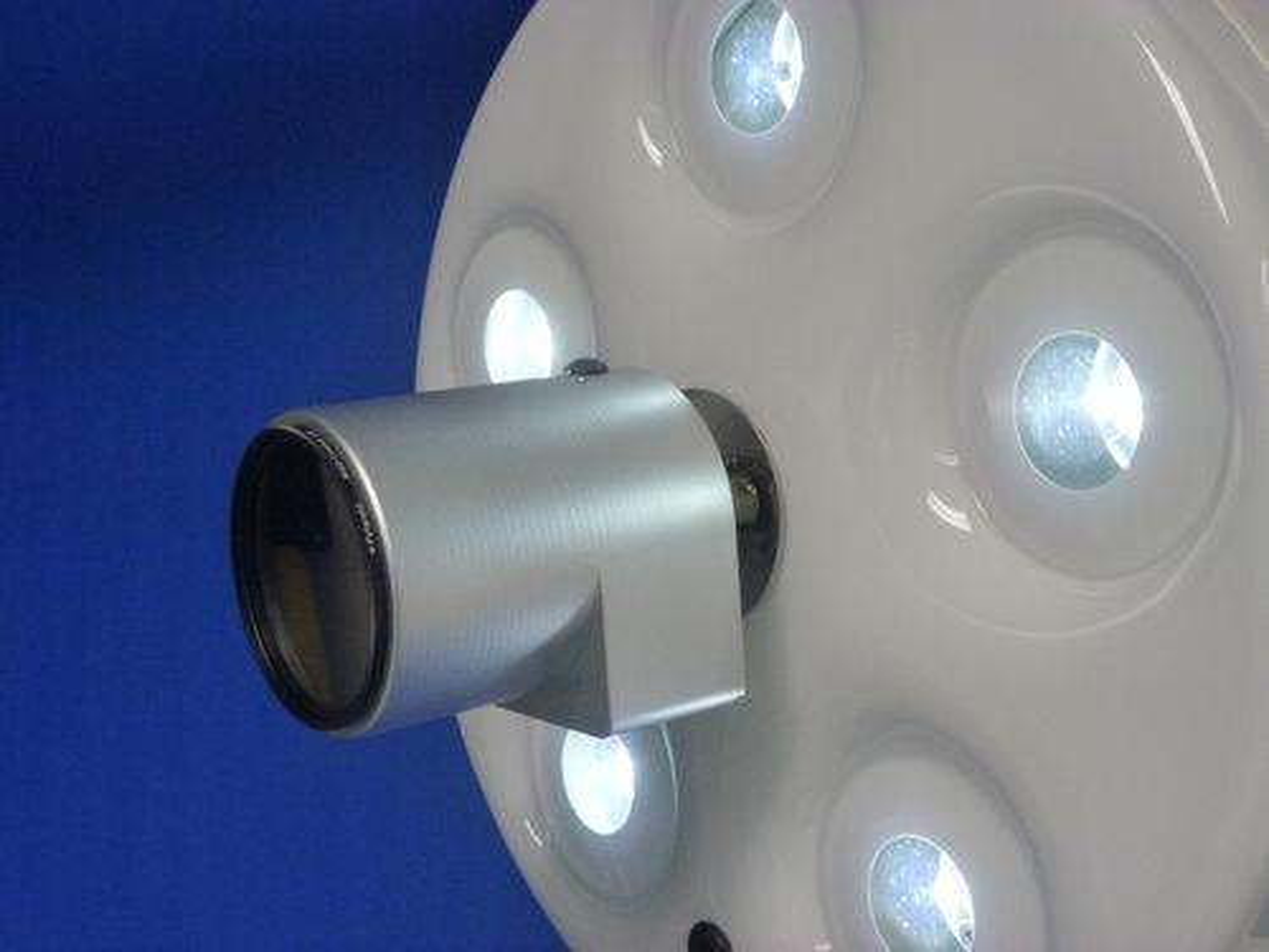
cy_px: 476
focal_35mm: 49
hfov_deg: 38.9
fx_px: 1796
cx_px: 634
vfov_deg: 29.7
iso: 400
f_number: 5
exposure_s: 1/40
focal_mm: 8.7
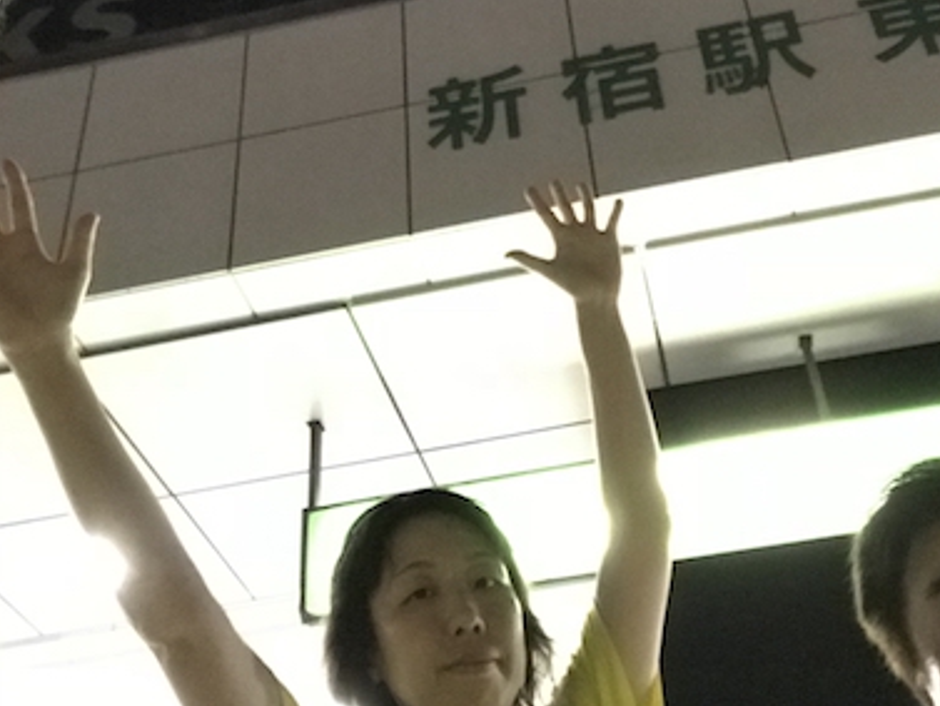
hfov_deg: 37.5
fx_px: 1385
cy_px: 246
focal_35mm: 51
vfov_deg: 28.4
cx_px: 494
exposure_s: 1/17
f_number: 2.2
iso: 1600
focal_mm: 2.87
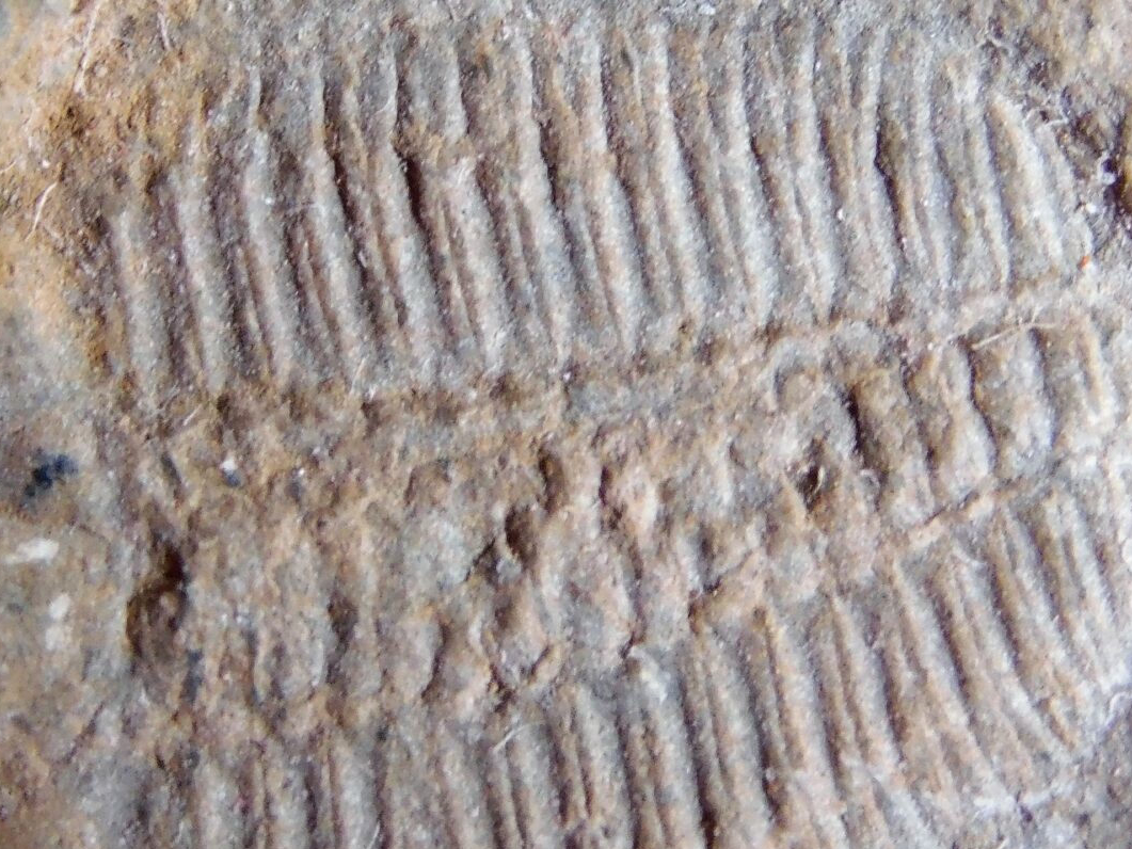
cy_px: 444
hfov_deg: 4.8
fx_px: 13409
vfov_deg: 3.6
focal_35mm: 410
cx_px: 540
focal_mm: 30.1
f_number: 5.3
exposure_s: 1/30
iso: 180
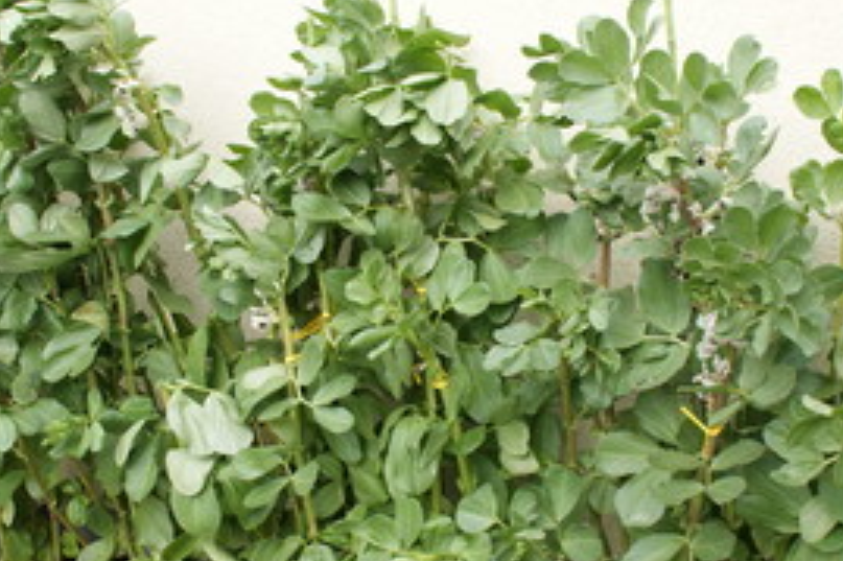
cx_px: 440
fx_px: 1053
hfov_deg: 43.6
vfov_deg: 29.7
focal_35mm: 45
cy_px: 356
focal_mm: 18
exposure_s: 1/50
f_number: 9
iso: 100
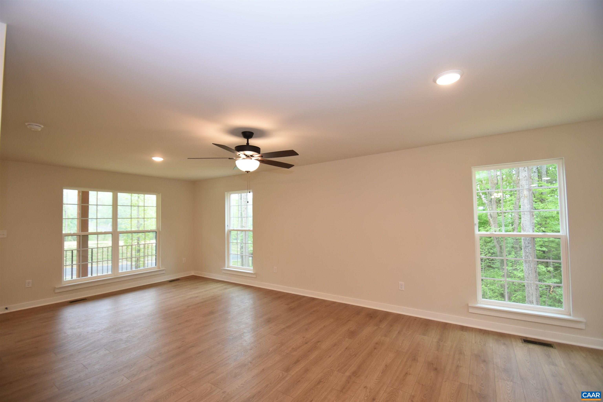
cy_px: 201
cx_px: 302
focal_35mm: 15
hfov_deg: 100.4
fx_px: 251
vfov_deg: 77.3
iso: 450
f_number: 4
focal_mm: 10
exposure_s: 1/60
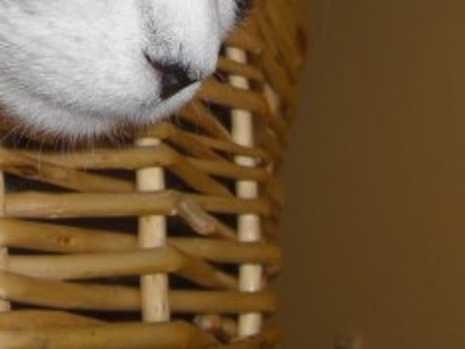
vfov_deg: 10.9
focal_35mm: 133
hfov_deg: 14.6
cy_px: -80
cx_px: 12
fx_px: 1788
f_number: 2.7
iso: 64
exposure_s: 1/60
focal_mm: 6.2
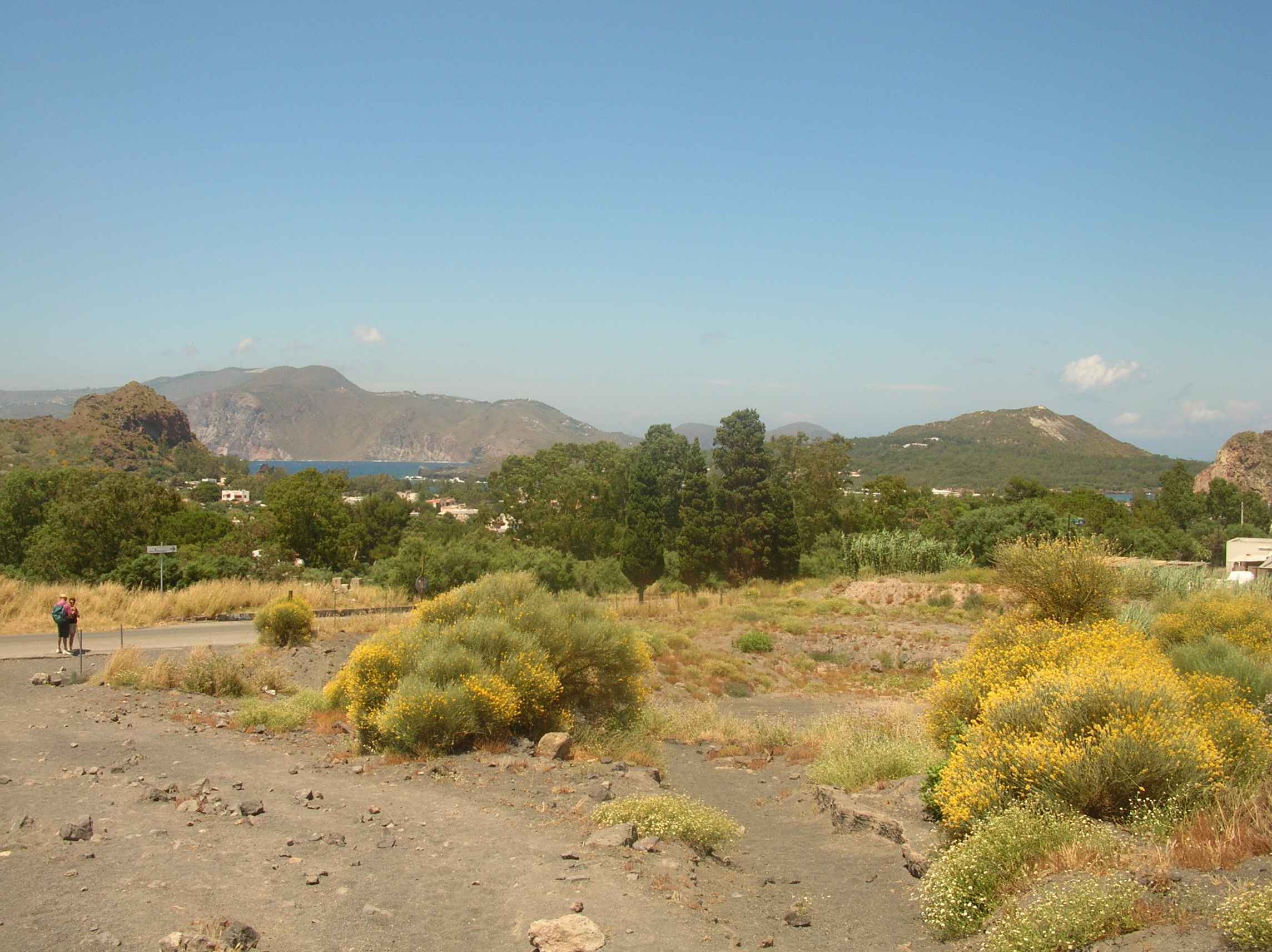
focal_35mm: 35
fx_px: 1285
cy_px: 476
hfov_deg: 52.7
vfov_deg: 40.6
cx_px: 636
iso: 50
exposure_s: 1/300
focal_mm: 5.8
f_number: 5.6
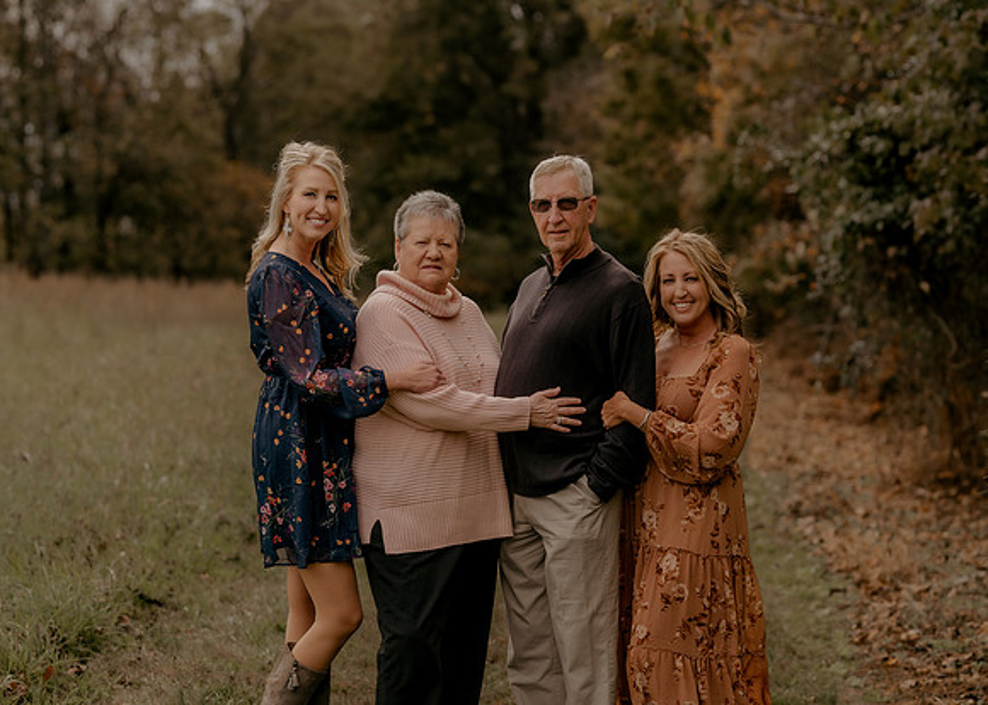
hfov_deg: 22.3
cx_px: 458
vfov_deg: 16.0
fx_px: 2502
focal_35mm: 89
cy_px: 352
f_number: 2.8
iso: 125
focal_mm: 85
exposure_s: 1/800
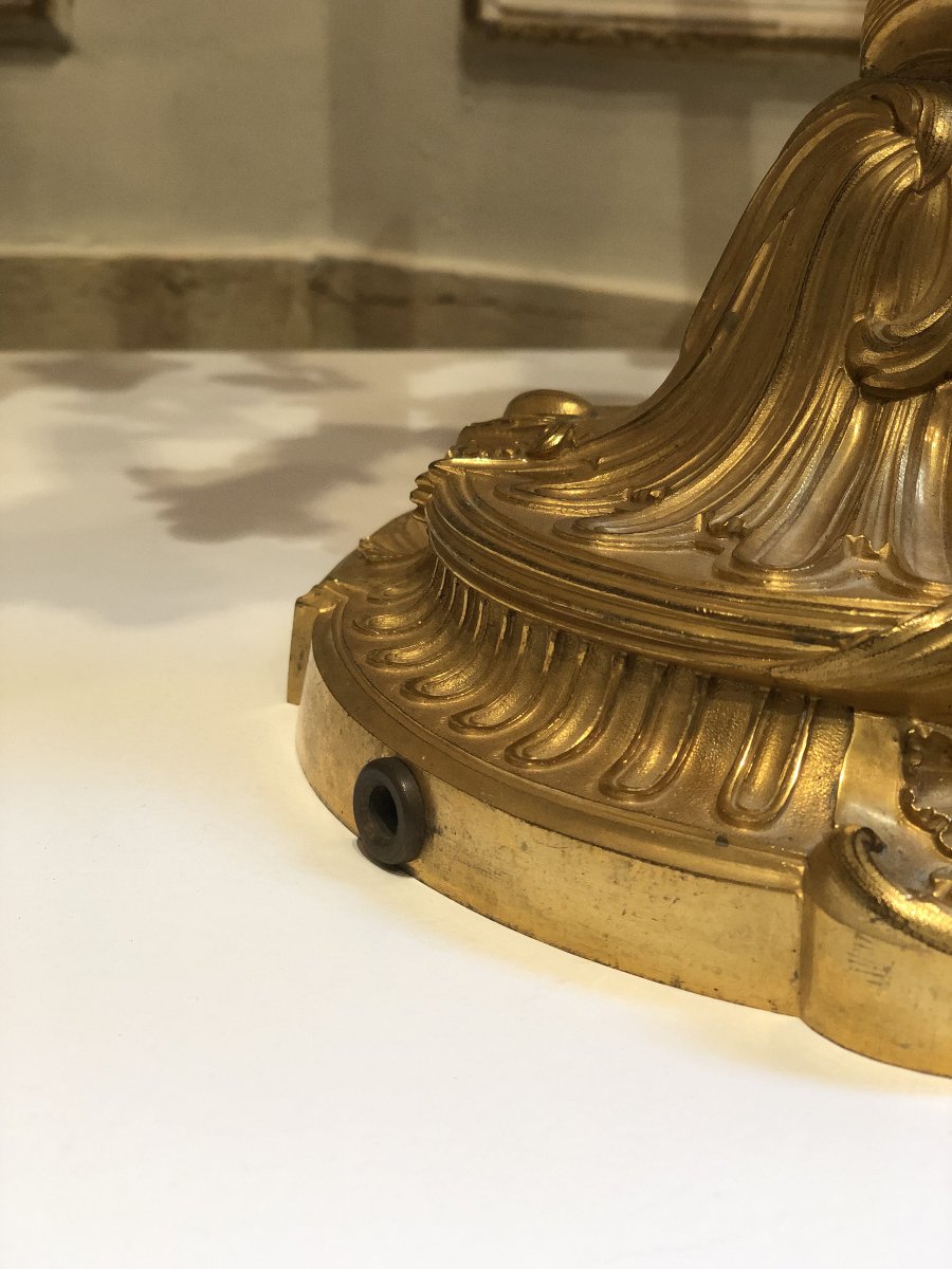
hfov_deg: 28.0
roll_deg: -2.3
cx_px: 476
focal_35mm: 52
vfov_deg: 36.8
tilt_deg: -18.0
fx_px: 1907
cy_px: 634
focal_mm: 6
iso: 100
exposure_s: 1/50
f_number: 2.4
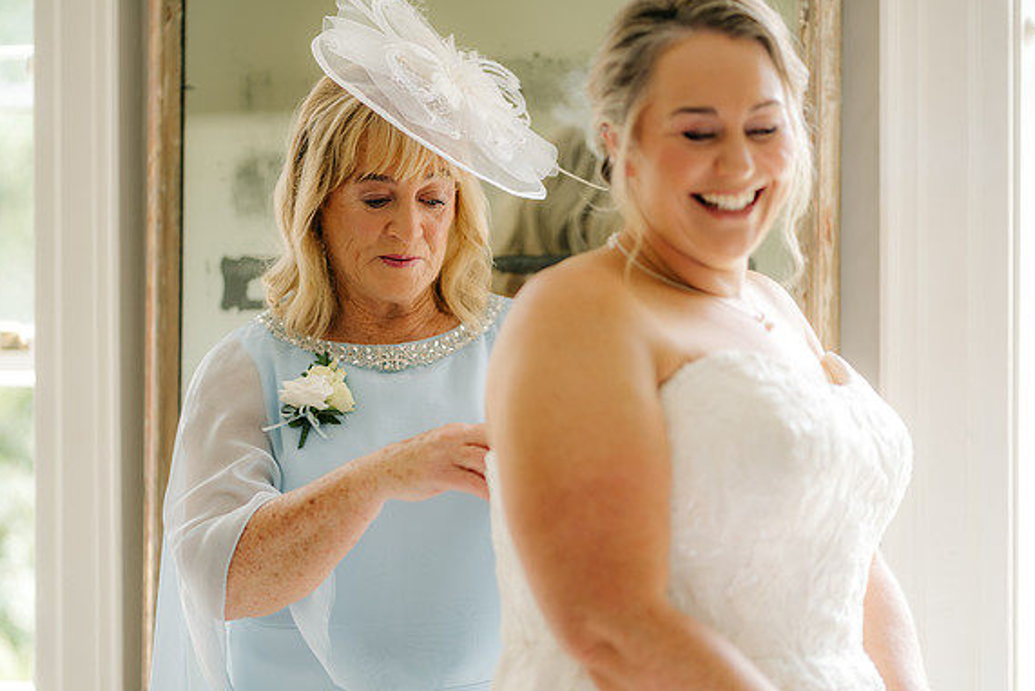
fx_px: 2588
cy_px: 346
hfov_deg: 22.6
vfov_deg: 15.2
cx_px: 513
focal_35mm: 90
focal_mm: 85
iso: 125
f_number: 2
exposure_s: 1/200
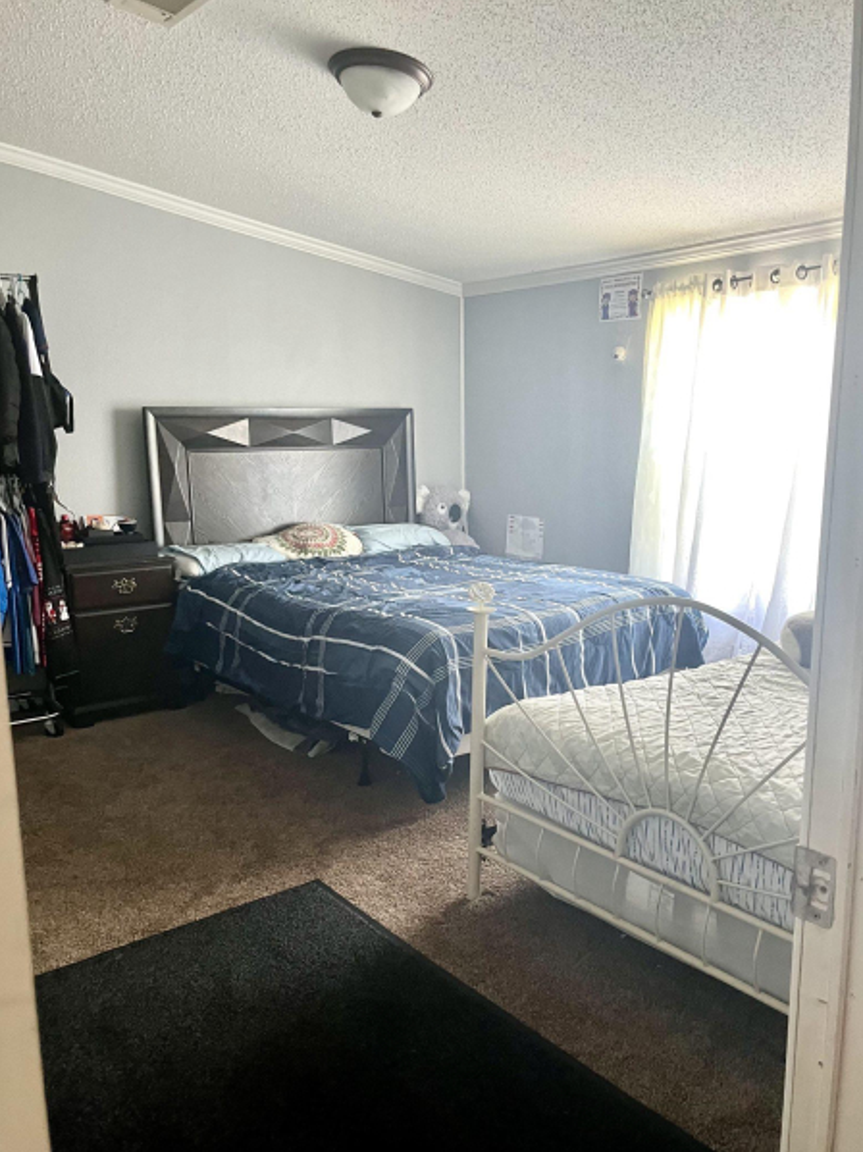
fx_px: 965
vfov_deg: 61.7
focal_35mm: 29
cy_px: 598
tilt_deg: -12.0
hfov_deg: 48.2
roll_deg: +0.1
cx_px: 435
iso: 320
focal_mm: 5.1
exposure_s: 1/60
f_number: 1.6
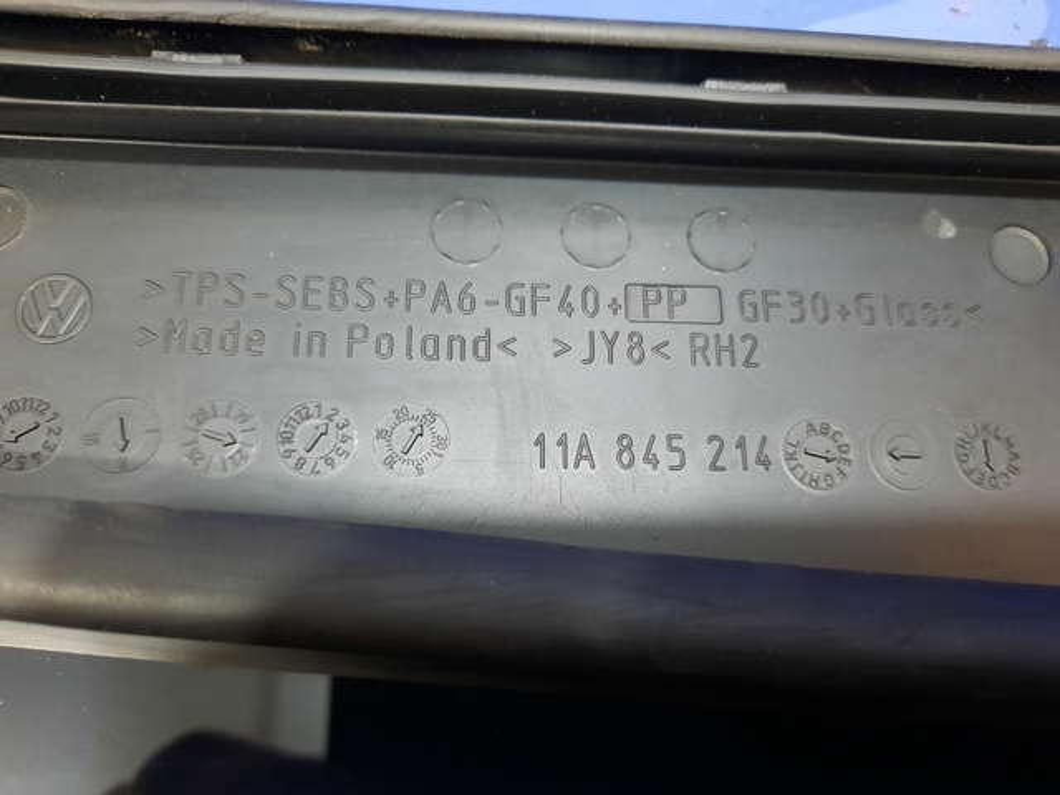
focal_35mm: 25
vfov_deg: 54.9
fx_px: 766
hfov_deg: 69.4
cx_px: 530
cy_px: 398
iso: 640
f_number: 2
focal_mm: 4.6
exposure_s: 1/25
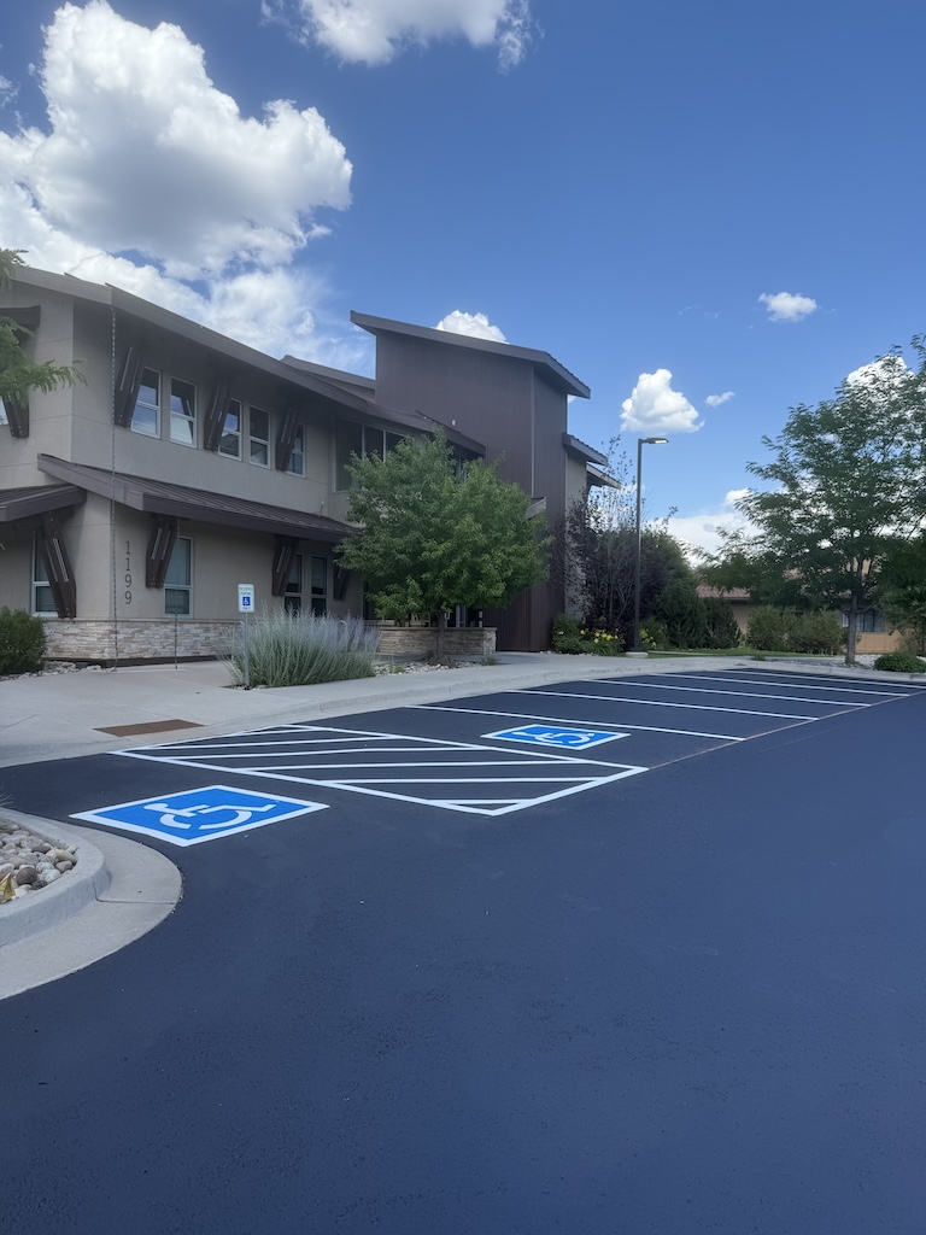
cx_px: 463
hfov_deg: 56.8
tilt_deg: +0.9
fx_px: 856
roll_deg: -1.2
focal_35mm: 24
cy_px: 618
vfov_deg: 71.6
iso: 80
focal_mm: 6.76
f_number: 1.78
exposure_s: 1/2299
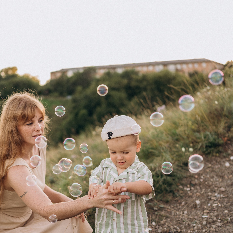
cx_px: 112
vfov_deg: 31.8
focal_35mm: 53
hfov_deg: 32.2
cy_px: 167
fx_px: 404
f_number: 2
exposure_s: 1/160
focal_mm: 35
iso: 100
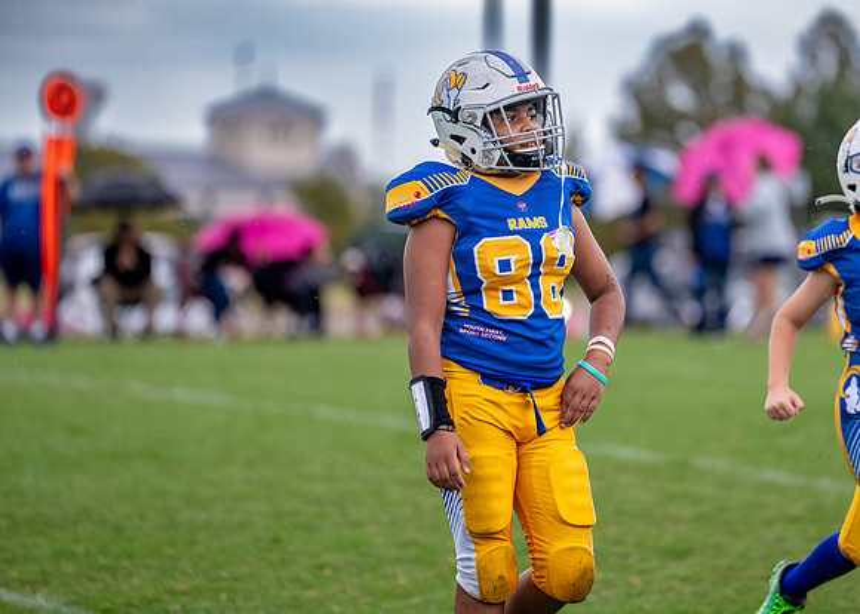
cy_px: 270
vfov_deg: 5.7
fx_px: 6144
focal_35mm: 252
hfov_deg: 8.0
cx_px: 540
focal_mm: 200
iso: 400
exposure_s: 1/1600
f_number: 2.8
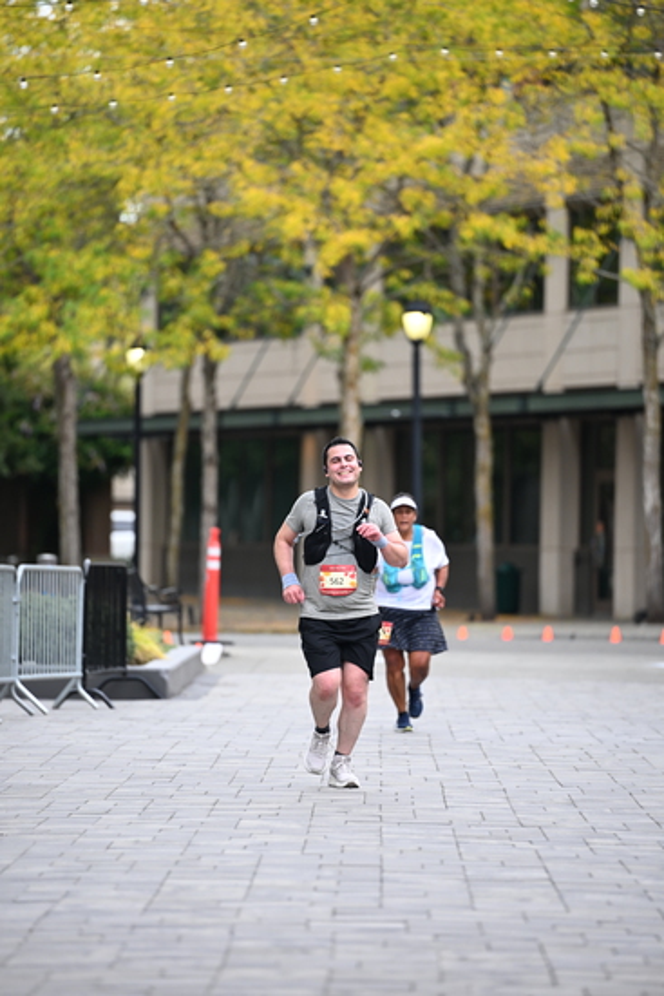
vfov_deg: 10.3
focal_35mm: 200
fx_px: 5529
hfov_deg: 6.9
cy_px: 498
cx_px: 332
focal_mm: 200
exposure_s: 1/1600
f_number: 2.8
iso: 640
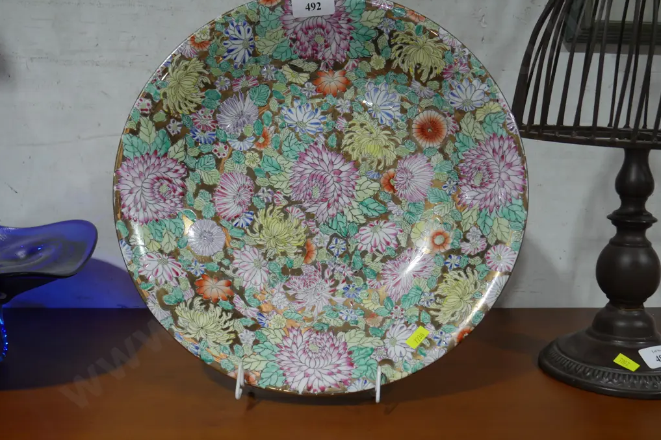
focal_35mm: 44
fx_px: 808
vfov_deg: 30.5
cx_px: 331
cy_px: 202
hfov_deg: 44.5
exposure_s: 1/60
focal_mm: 21
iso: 400
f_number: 4.6
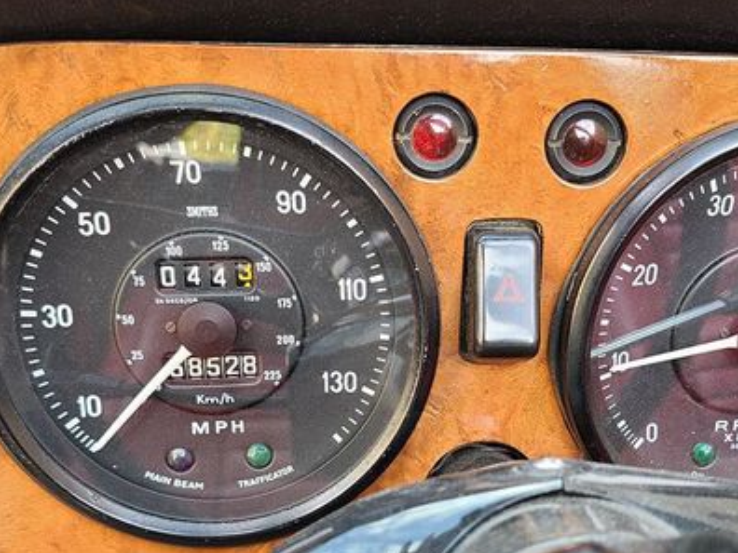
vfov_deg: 33.9
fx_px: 895
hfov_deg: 44.7
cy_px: 384
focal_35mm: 42
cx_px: 414
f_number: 1.8
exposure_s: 1/59
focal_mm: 5.4
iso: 80
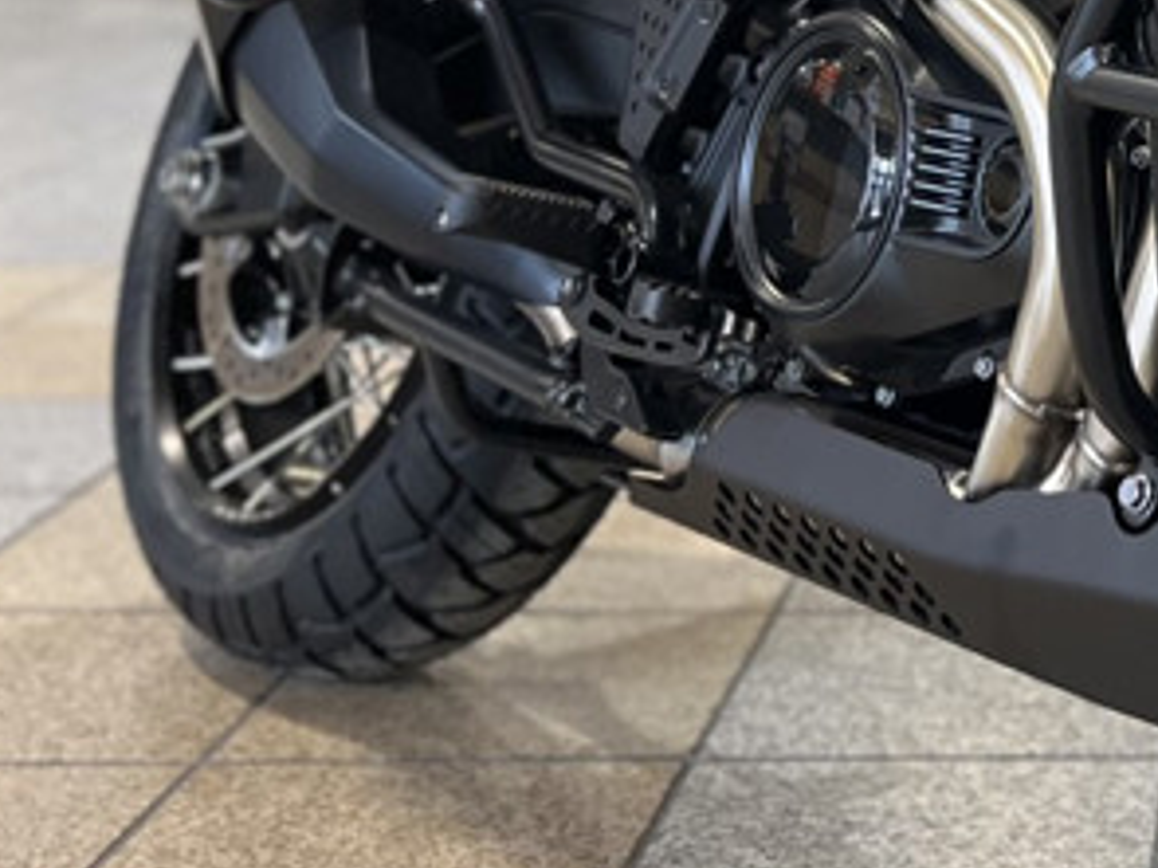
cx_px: 1564
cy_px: -236
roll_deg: -1.8
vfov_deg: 15.1
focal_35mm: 94
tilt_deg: -3.0
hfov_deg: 19.1
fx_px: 3143
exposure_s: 1/60
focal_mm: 5.1
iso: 125
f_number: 1.6
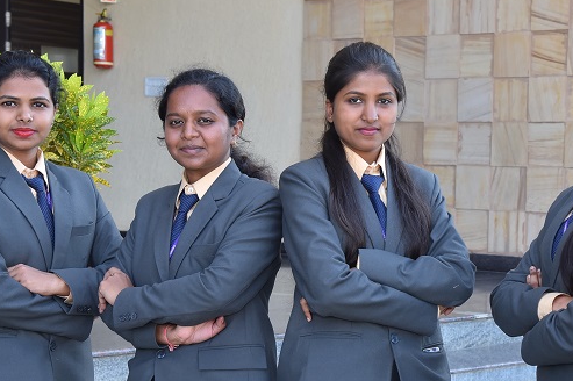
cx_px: 422
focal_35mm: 95
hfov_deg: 21.3
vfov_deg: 14.4
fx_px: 1511
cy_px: 229
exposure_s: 1/125
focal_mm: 52
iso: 500
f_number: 8
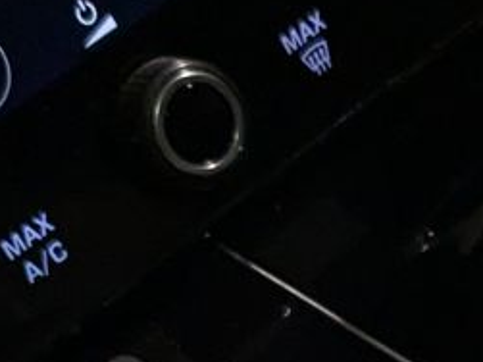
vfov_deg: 8.1
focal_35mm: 172
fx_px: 2399
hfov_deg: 10.7
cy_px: 791
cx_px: 885
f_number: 1.73
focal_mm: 4.38
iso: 219
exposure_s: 1/60
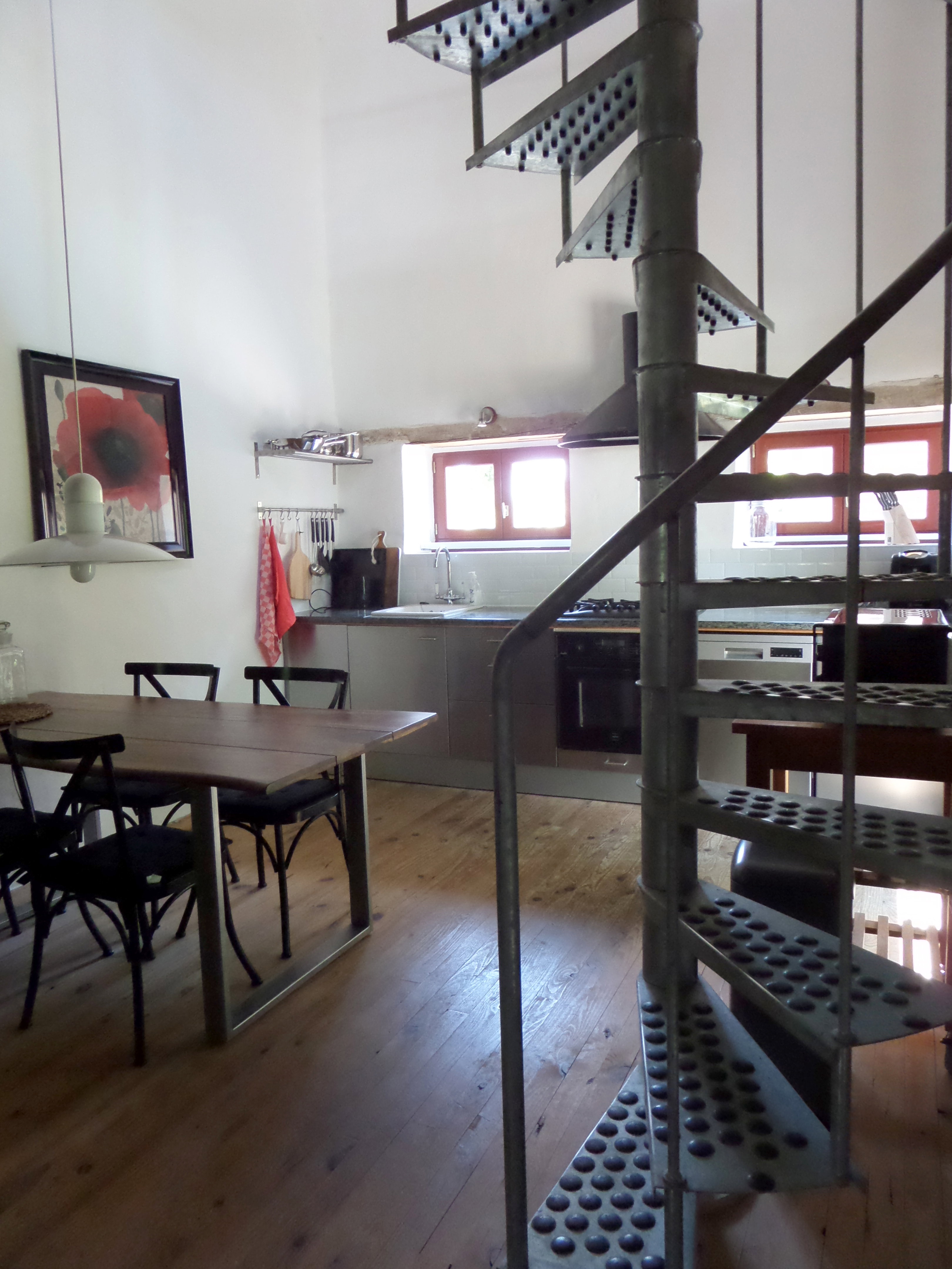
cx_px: 476
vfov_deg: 71.6
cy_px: 634
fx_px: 880
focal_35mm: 24
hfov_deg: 56.8
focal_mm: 4
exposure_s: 1/20
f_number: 3.2
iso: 320
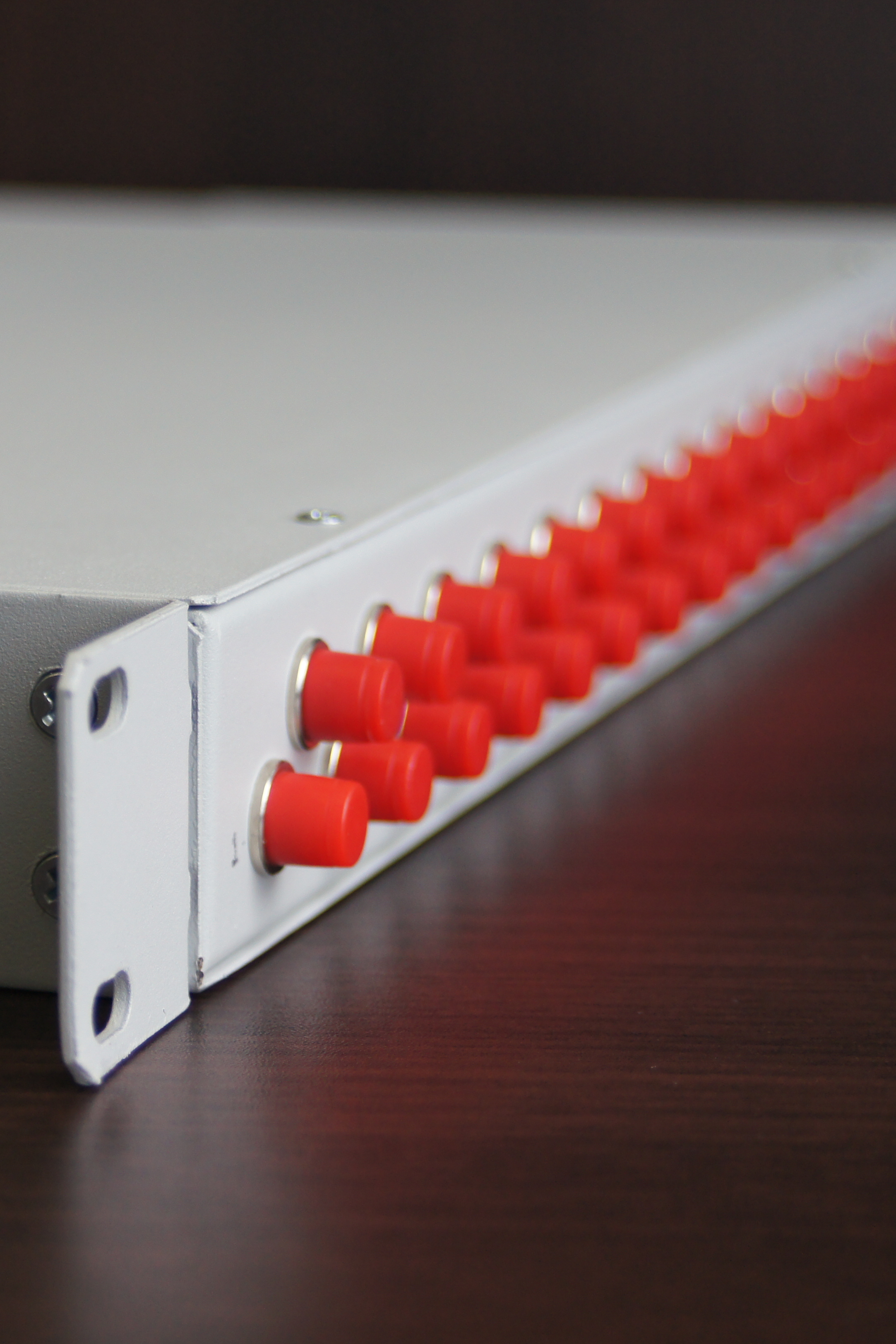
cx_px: 207
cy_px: 672
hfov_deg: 10.1
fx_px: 5076
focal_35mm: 136
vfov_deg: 15.1
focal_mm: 60
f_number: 4.5
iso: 400
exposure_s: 1/100
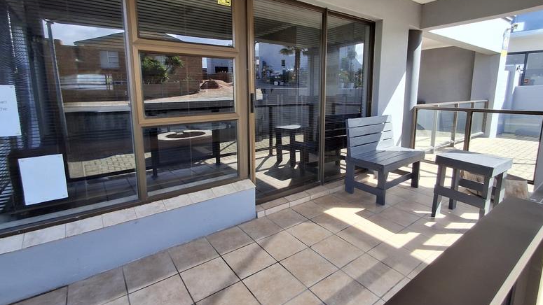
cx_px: 269
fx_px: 259
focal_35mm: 18
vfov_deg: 60.8
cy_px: 132
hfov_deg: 92.7
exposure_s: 1/400
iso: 40
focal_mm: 1.64
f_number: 2.2
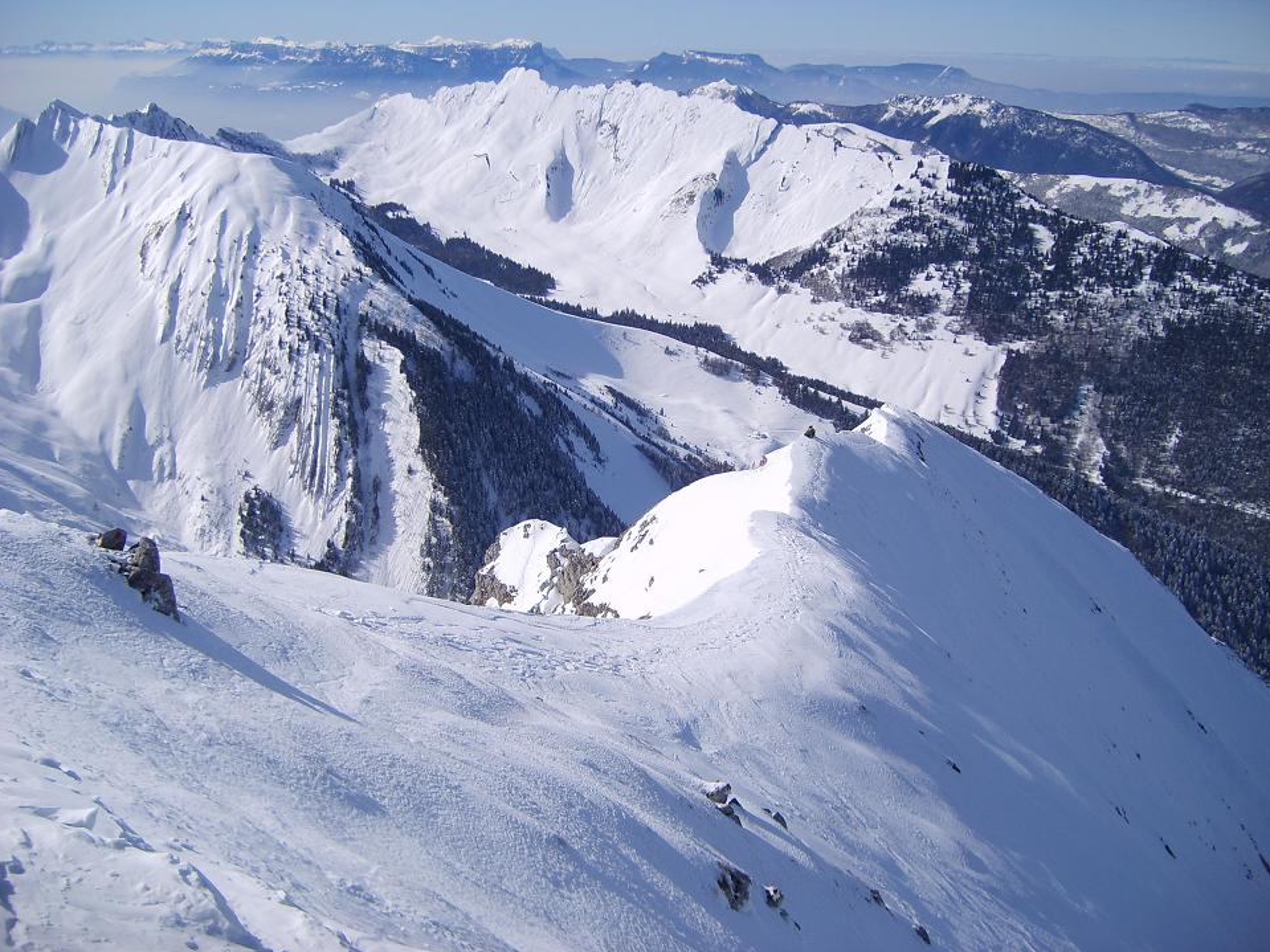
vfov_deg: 39.6
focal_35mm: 36
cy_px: 470
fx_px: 1321
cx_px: 650
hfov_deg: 51.4
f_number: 7.1
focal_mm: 5.8
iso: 50
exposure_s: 1/350
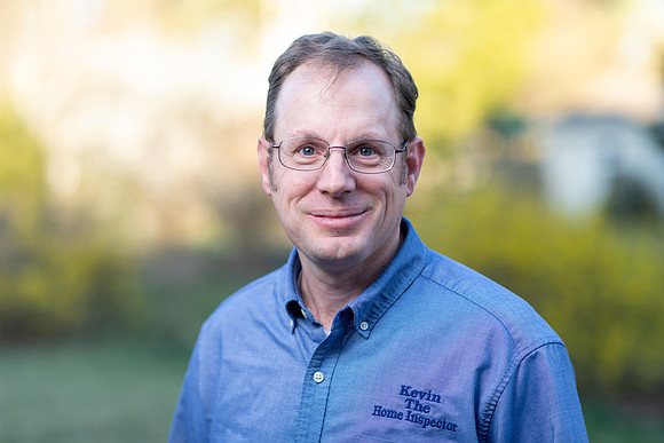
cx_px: 332
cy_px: 222
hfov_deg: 23.9
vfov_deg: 16.1
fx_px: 1568
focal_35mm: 85
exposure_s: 1/200
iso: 64
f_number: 2.2
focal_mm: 85
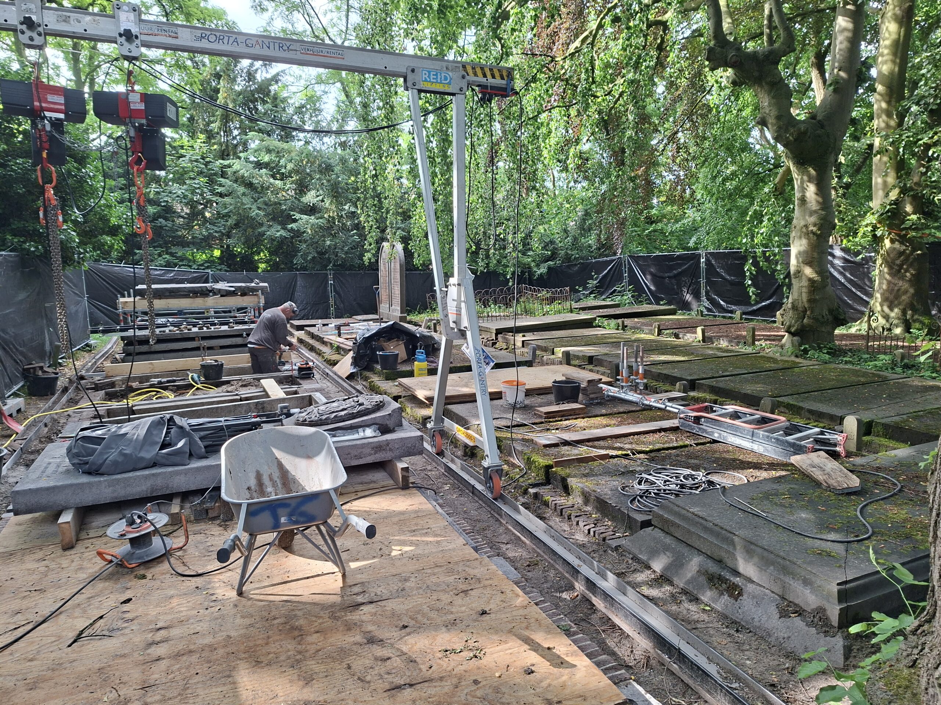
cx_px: 470
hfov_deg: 73.9
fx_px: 625
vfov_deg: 58.9
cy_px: 352
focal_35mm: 23
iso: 50
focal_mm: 5.54
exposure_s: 1/145
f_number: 1.8
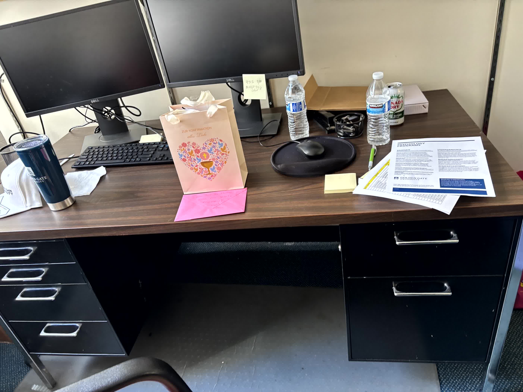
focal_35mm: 26
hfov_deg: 67.3
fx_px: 393
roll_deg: +11.0
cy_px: 196
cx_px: 262
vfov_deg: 53.1
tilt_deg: -32.0
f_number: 1.6
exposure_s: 1/60
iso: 250
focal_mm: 5.96
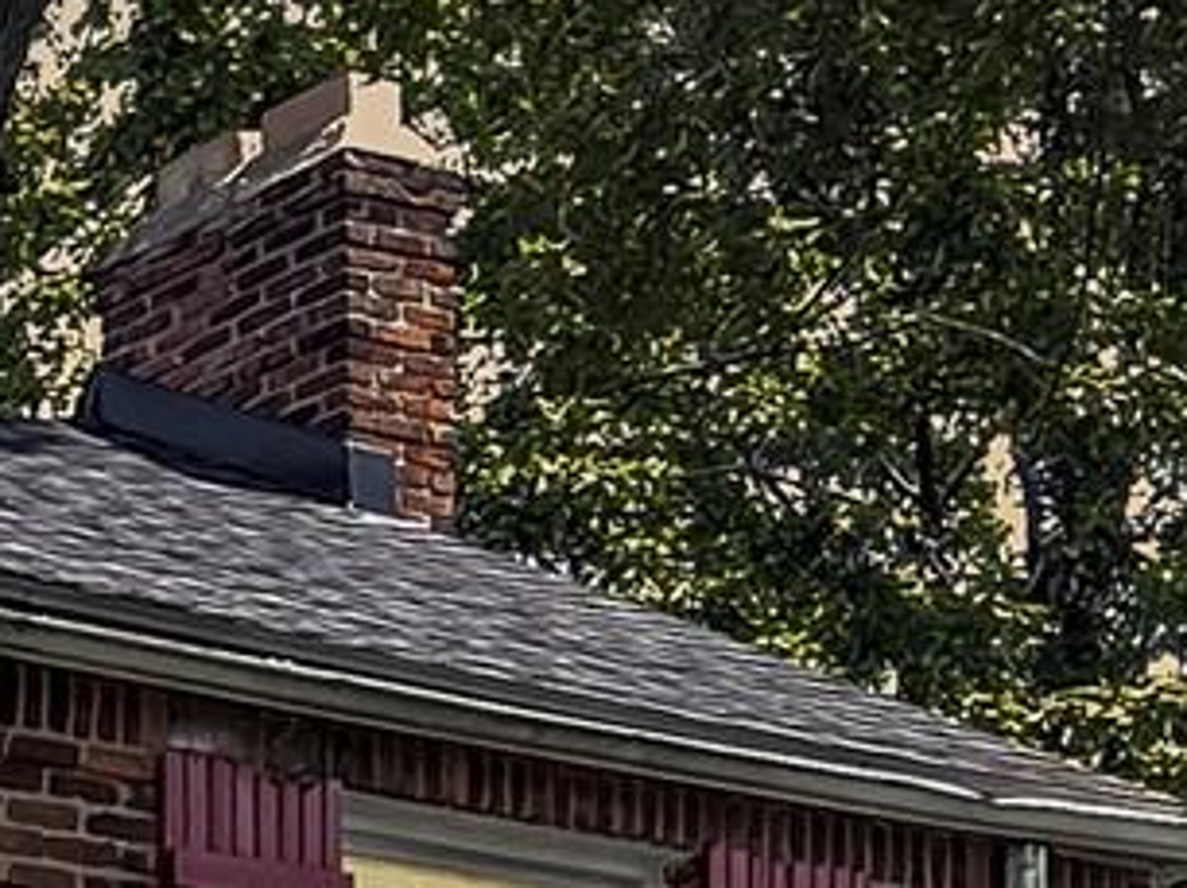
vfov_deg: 9.4
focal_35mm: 154
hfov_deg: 11.2
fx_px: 5277
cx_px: -1447
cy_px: 1198
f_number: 1.8
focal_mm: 5.4
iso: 80
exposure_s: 1/5000
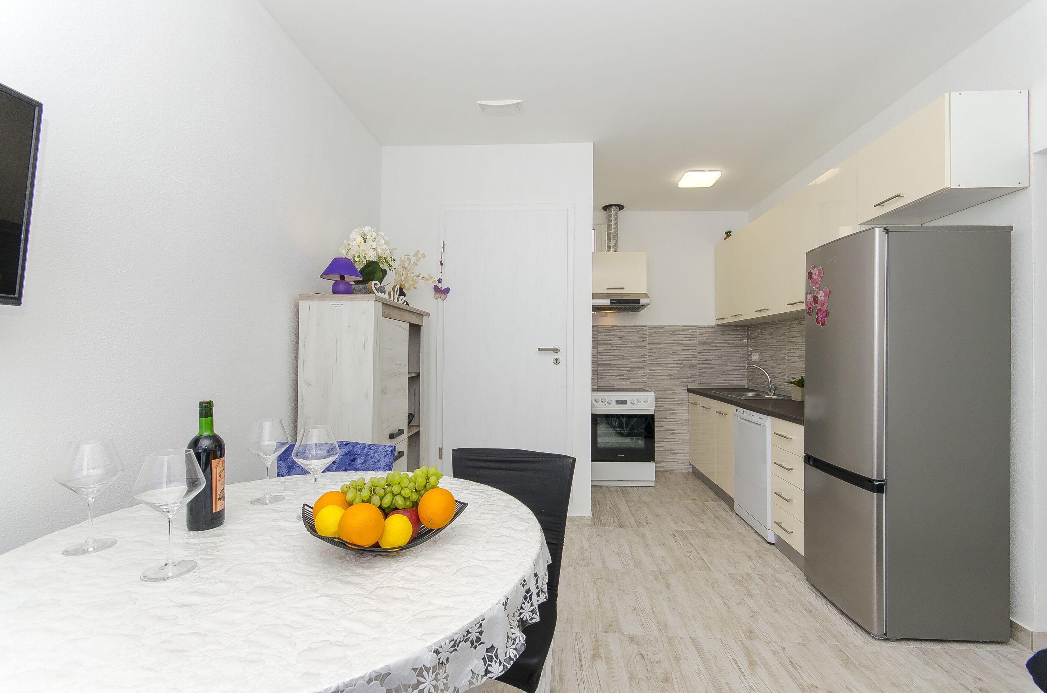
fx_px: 435
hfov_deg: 100.5
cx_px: 524
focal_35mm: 15
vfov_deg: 77.1
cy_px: 346
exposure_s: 1/200
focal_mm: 10
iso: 160
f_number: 8
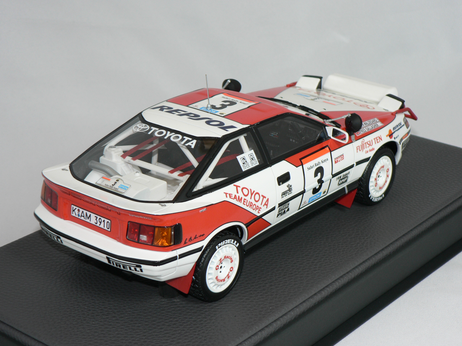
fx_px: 1054
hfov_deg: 24.7
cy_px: 173
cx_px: 231
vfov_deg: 18.7
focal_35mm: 79
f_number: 3.2
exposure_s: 1/60
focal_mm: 13.1
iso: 80
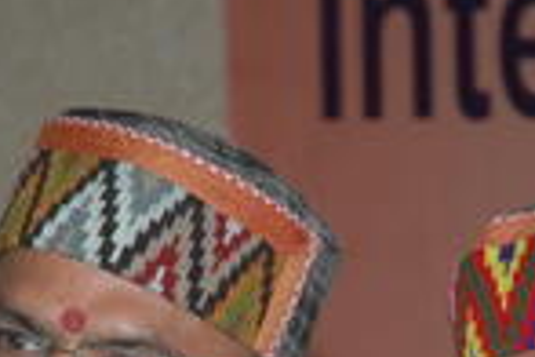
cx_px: 375
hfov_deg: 4.8
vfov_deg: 3.2
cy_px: 610
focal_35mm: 428
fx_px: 6360
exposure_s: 1/60
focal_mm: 70
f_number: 4.5
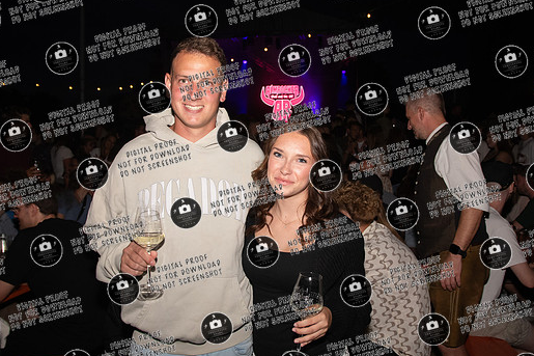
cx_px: 271
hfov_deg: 57.2
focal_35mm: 33
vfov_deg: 39.9
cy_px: 160
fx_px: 489
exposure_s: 1/640
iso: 1250
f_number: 4
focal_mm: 17
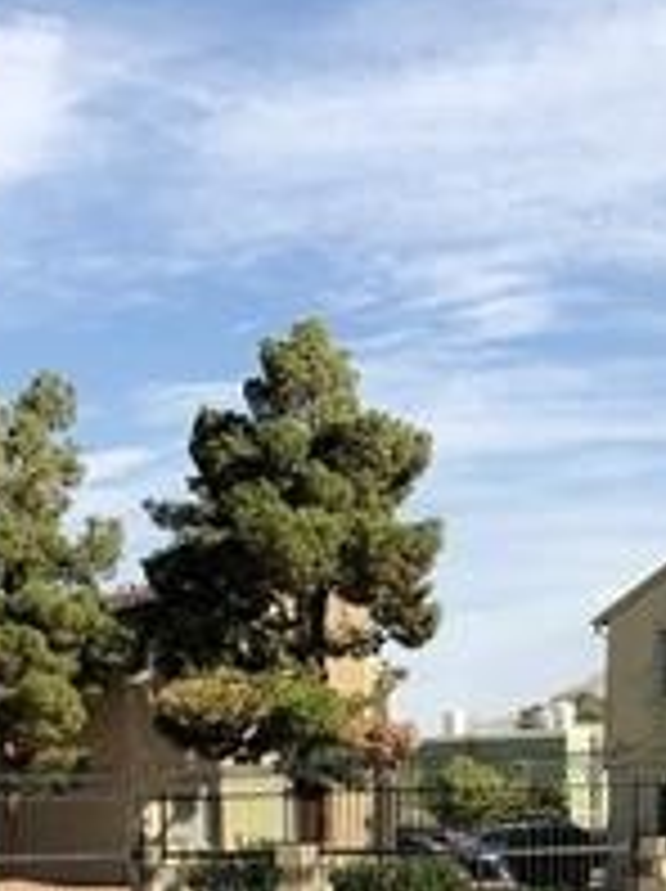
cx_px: 369
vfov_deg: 21.4
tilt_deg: -6.4
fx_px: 2185
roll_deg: +0.7
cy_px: 1071
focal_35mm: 85
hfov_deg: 17.3
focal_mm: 3.99
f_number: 1.8
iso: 20
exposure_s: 1/1715
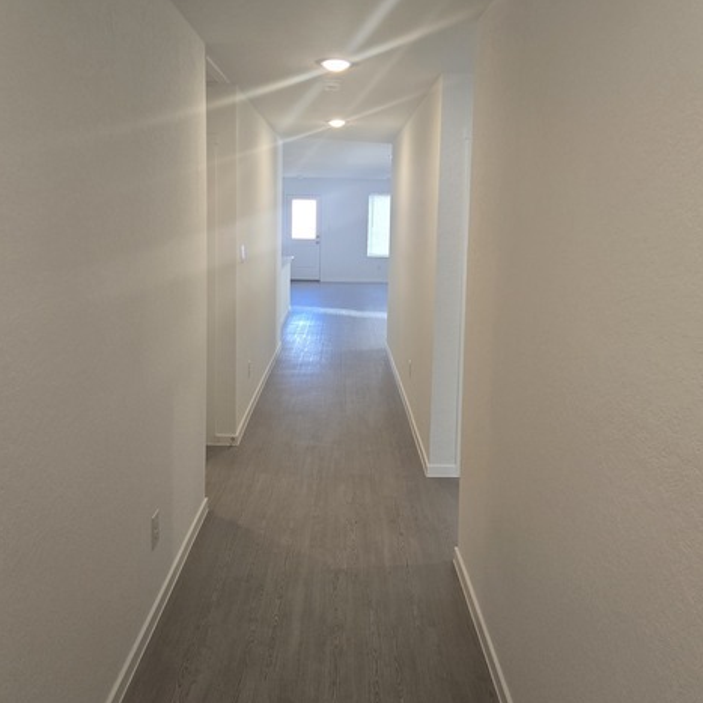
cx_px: 348
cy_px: 272
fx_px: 666
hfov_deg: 55.6
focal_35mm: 29
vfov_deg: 55.1
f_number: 1.8
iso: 125
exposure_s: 1/120
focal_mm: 5.4
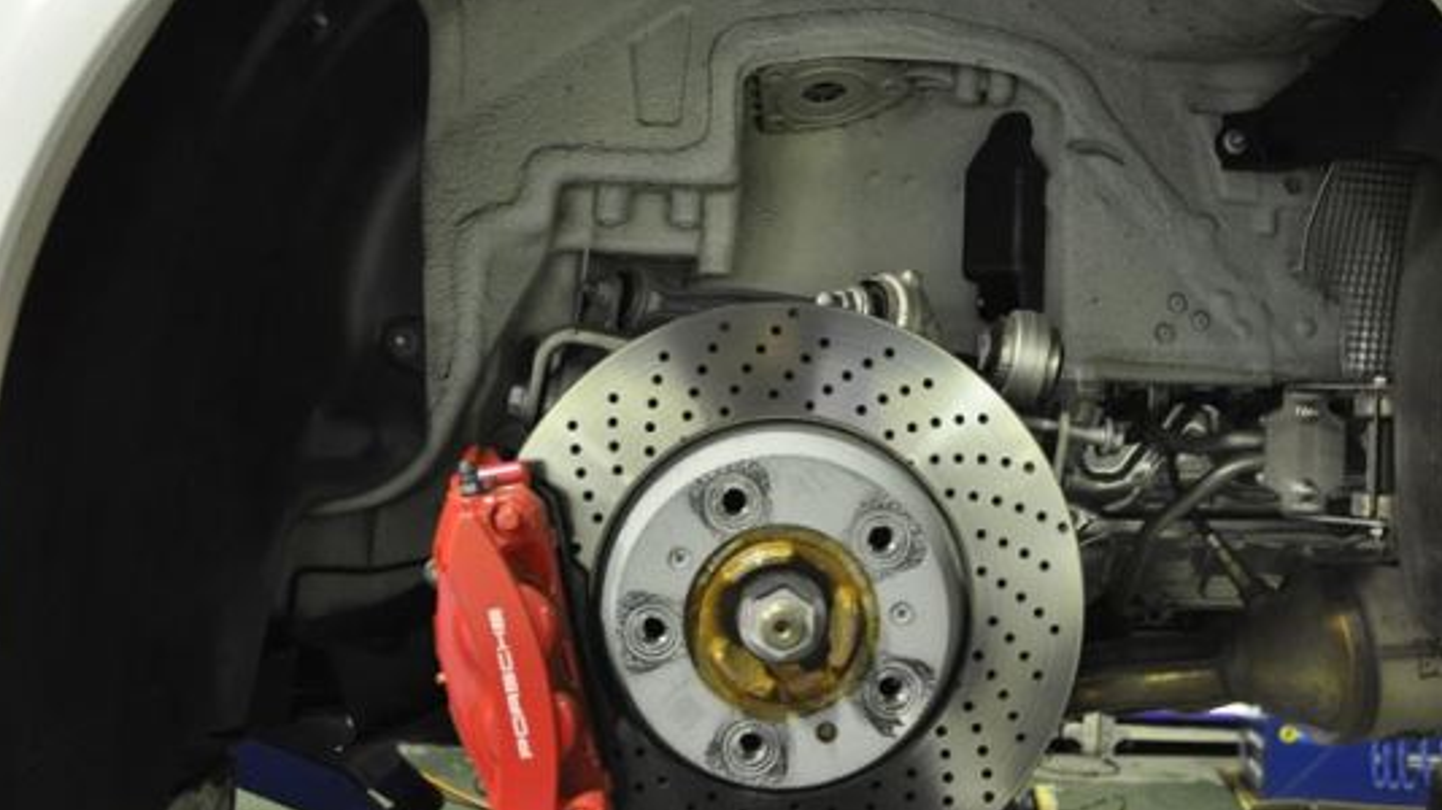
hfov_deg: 62.6
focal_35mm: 31
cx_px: 770
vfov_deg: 37.7
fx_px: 1185
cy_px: 363
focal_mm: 18
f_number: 3.5
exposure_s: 1/13
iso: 800
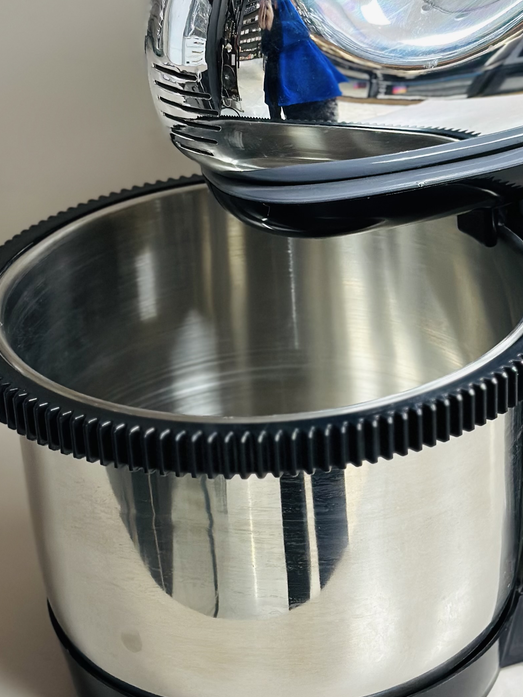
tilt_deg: -23.6
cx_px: 381
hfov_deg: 16.0
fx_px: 1853
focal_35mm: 92
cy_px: 223
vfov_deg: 21.2
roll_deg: -0.4
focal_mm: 6.86
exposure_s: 1/100
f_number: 1.78
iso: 200
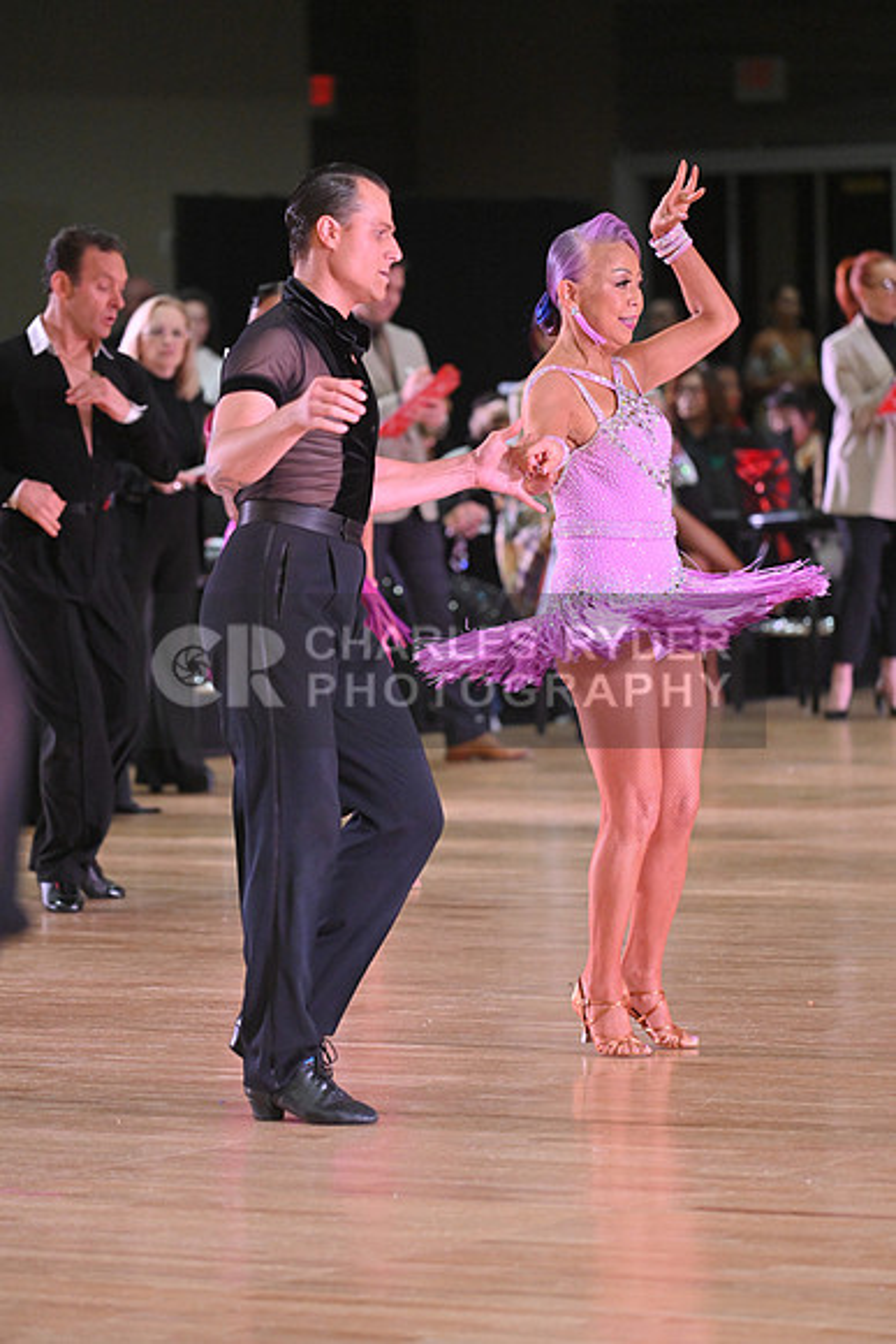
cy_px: 672
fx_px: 7462
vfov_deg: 10.3
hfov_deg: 6.9
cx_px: 448
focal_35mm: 200
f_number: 5
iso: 4000
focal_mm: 200
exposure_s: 1/400
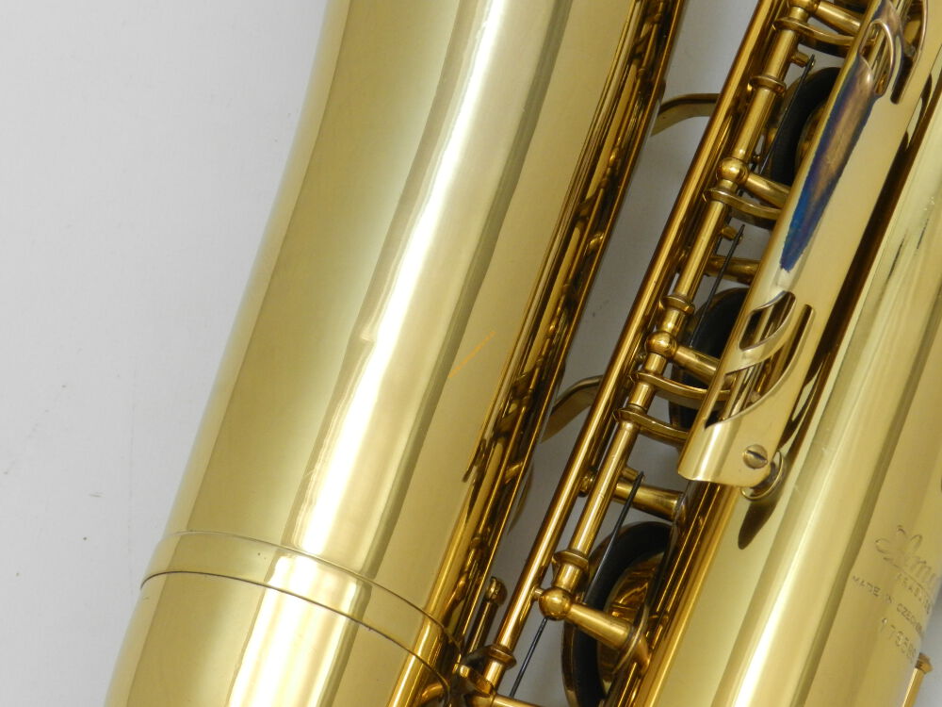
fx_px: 5851
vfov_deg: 6.9
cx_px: 471
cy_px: 354
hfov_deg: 9.2
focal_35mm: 215
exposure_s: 1/40
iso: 400
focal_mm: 38.2
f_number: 5.6
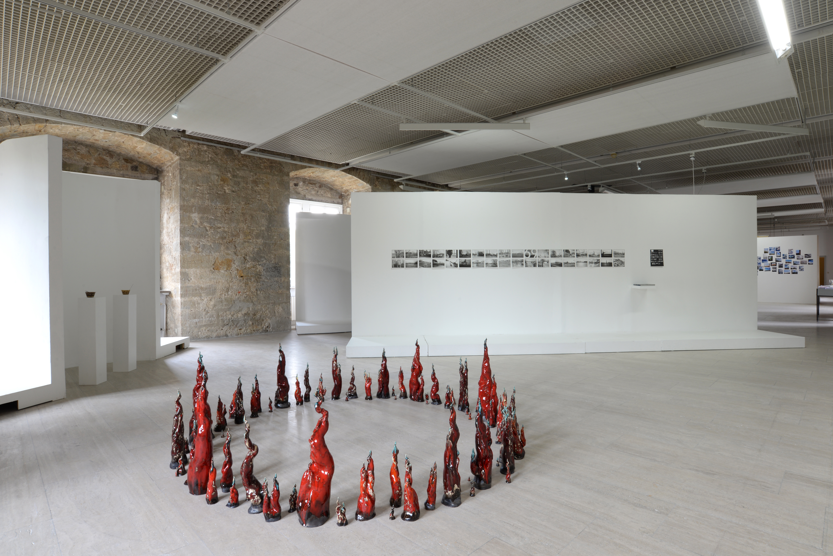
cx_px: 416
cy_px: 278
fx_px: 440
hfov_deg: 86.9
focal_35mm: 19
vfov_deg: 64.6
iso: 160
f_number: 18
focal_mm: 19
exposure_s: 1/1.3
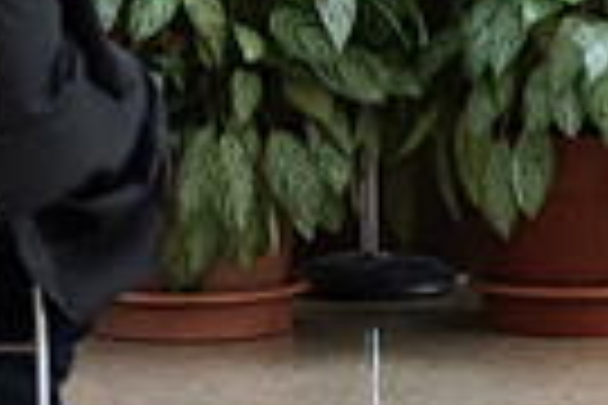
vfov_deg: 3.2
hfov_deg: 4.9
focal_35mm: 421
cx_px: 626
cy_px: -421
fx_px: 7110
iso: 3200
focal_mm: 98
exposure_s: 1/200
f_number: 3.2
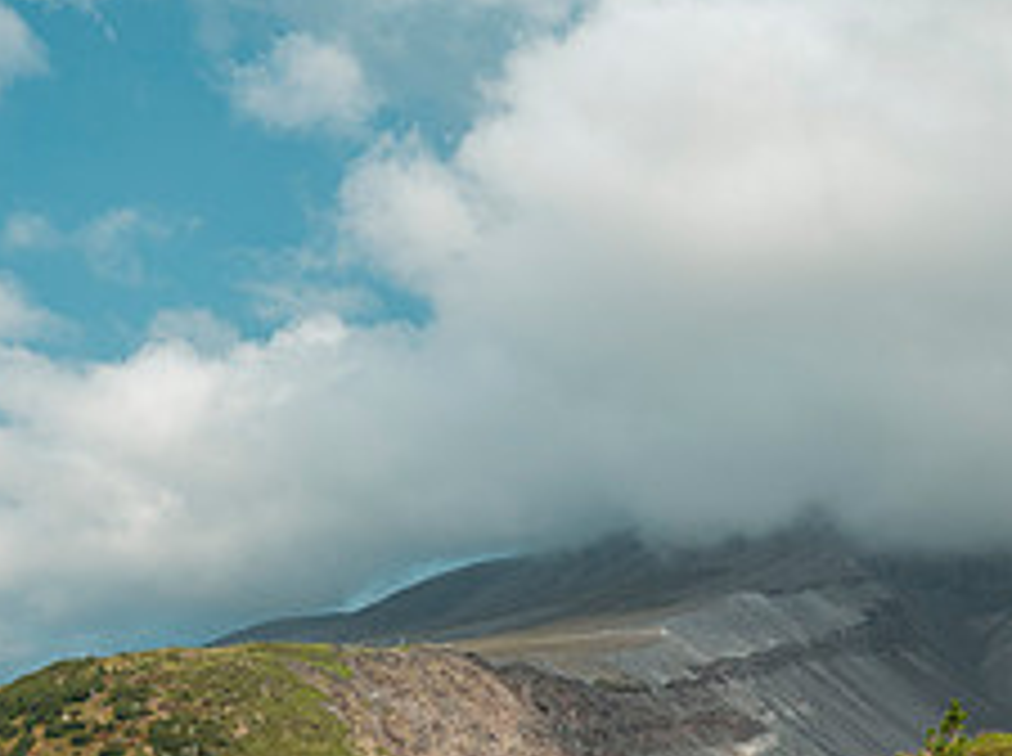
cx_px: 646
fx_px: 1868
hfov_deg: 30.2
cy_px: 604
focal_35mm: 64
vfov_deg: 22.6
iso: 100
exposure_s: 1/2000
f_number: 3.5
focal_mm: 24
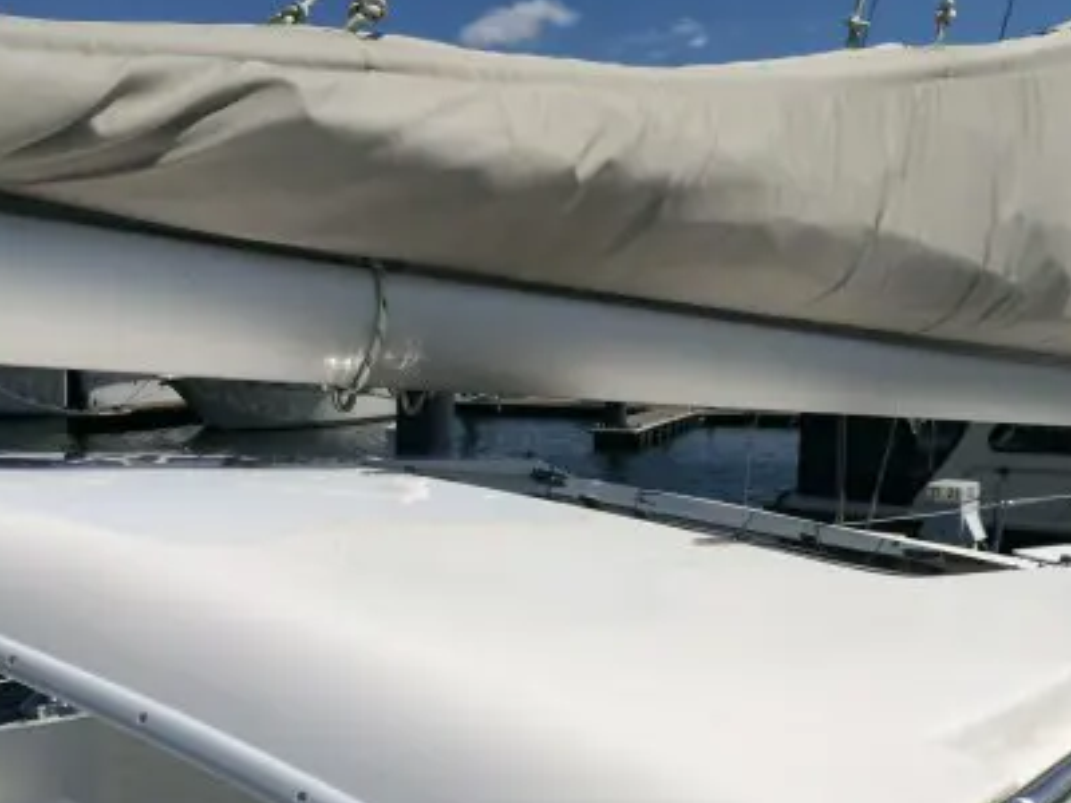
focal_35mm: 48
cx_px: 570
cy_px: 530
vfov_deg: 30.1
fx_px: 1485
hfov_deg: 39.6
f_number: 2.2
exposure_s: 1/10309
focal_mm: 4.12
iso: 40
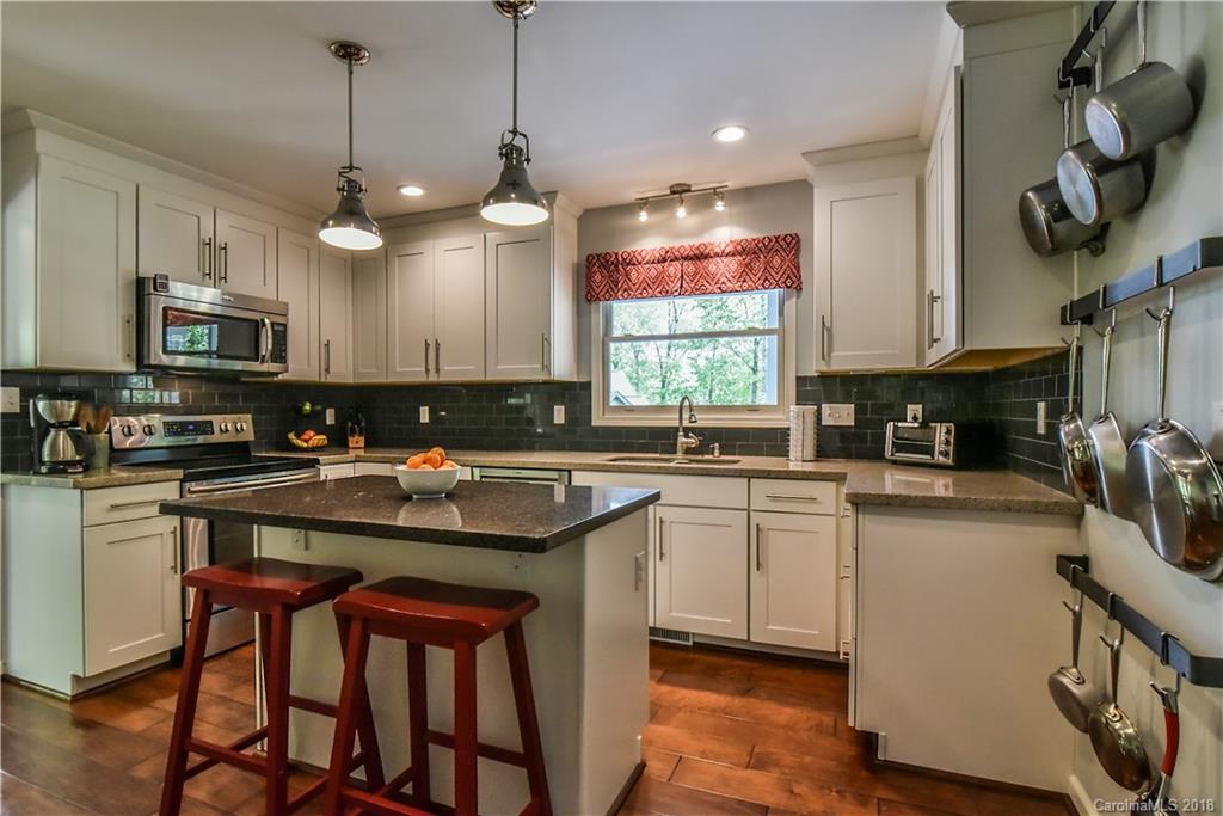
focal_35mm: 18
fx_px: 612
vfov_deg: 67.4
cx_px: 612
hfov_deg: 90.0
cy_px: 408
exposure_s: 1/160
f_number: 13
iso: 4000
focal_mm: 18
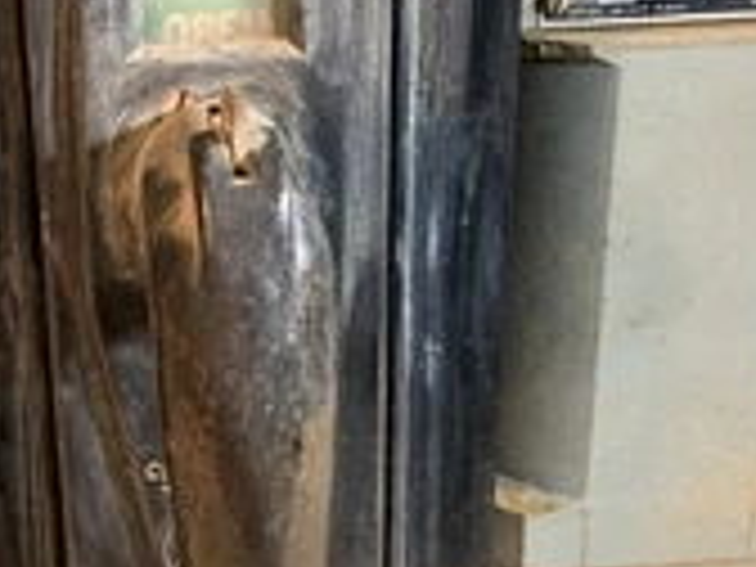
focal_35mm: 62
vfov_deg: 23.5
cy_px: 180
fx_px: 1354
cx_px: 126
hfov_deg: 30.3
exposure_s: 1/60
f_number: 1.8
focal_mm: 4.25
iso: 125
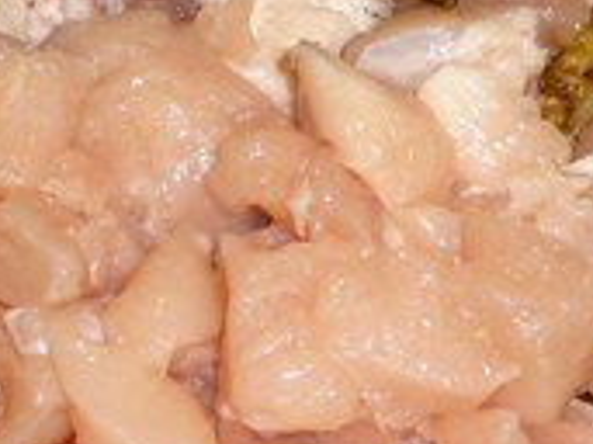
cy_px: 576
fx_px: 2756
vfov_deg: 9.1
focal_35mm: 161
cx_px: 371
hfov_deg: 12.3
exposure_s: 1/30
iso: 100
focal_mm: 7.1
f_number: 4
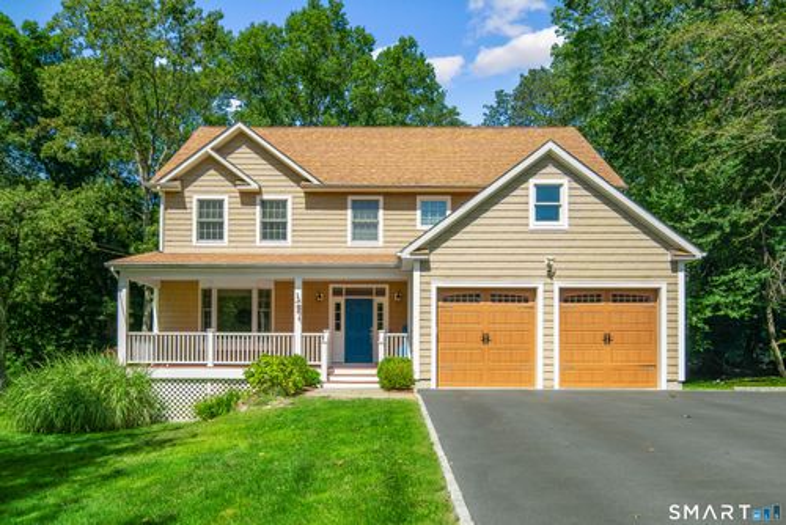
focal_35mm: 25
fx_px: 546
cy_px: 262
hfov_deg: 71.5
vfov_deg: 51.3
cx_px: 393
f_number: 9
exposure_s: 1/160
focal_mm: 17
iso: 200
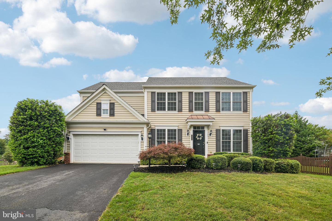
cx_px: 166
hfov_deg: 104.3
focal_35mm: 14
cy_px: 110
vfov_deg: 81.2
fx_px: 129
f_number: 8
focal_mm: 14
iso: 100
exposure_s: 1/125
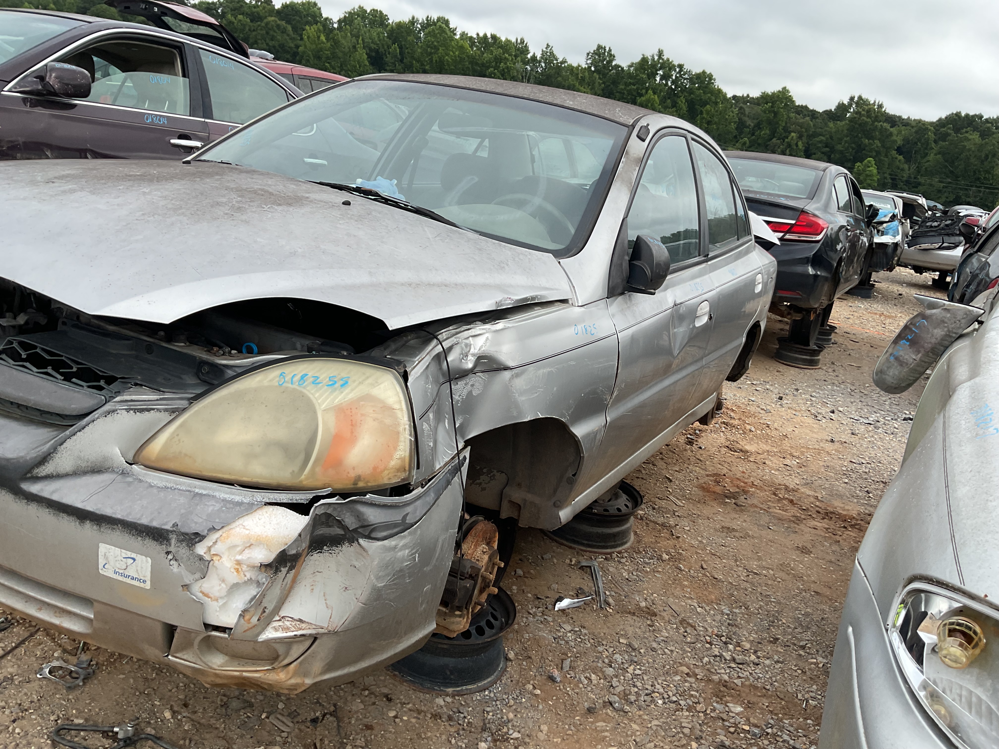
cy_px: 374
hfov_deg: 61.7
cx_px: 500
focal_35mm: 29
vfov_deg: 48.2
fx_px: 837
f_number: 1.8
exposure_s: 1/719
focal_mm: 3
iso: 16
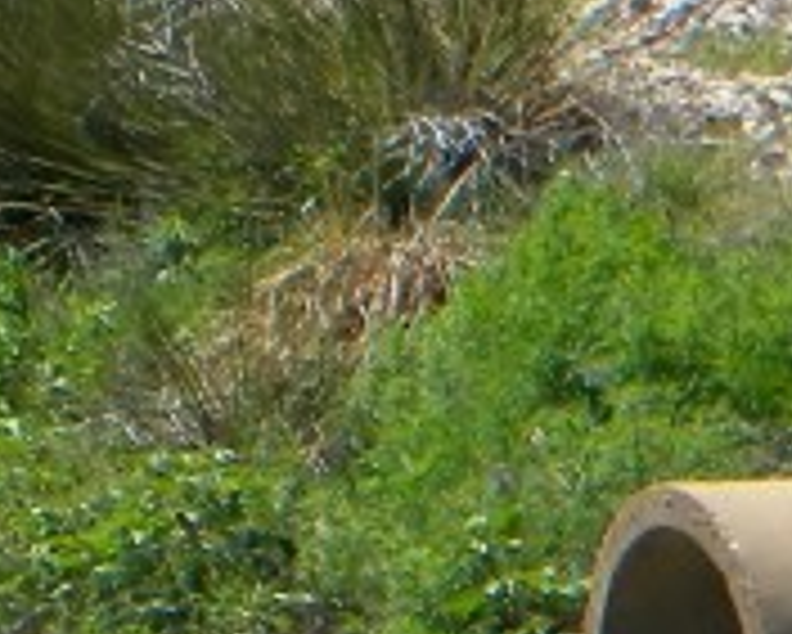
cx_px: -1386
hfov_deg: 4.9
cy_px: -580
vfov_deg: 4.0
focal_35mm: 380
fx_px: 8912
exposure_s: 1/560
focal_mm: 12.2
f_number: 4.3
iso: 80
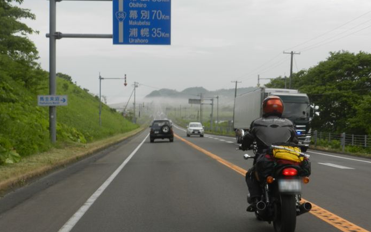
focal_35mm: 57
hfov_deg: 35.7
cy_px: 106
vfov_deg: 22.7
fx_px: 576
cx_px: 187
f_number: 4.4
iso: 160
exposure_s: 1/250
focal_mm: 9.4
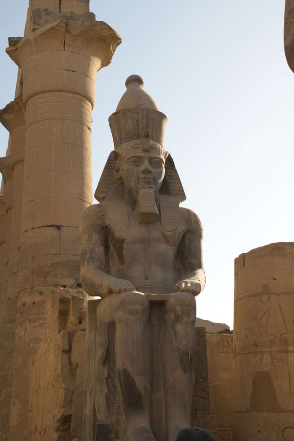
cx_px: 134
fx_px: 655
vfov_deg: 37.1
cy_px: 182
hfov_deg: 25.3
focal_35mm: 53
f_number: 5.6
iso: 320
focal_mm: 28.9
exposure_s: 1/100
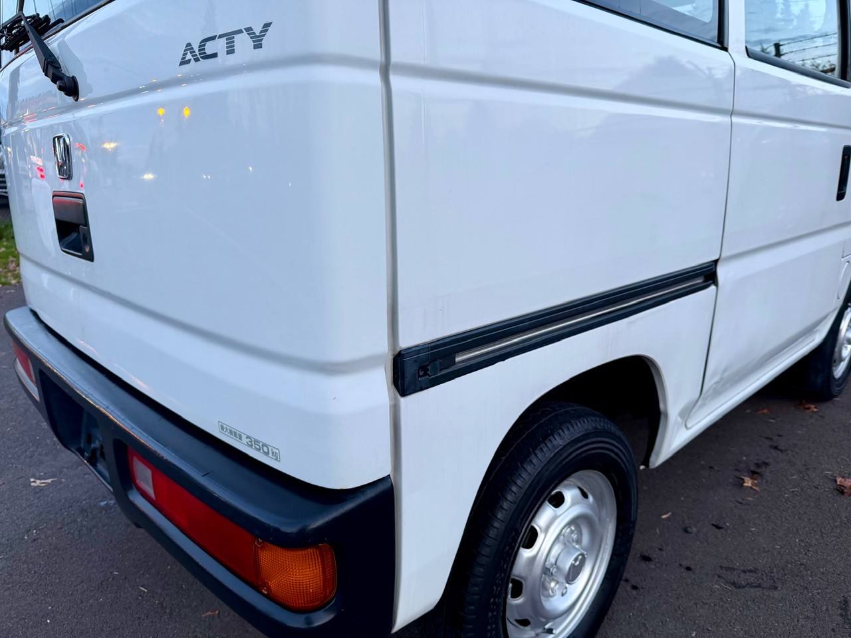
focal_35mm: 24
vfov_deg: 56.8
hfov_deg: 71.6
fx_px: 590
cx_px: 426
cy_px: 319
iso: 125
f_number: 1.78
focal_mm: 6.76
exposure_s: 1/61
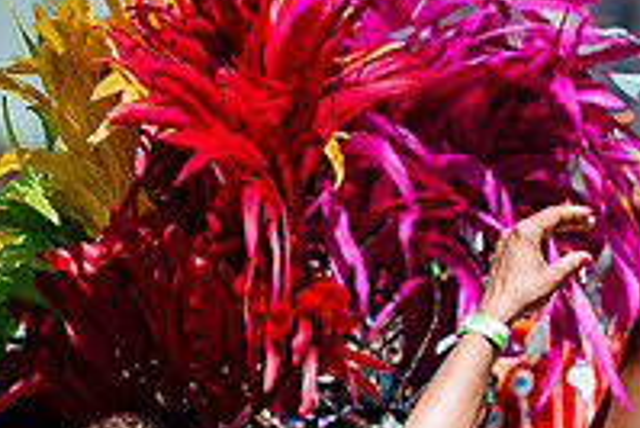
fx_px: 16634
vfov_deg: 1.5
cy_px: 371
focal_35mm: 935
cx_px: 530
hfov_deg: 2.2
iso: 200
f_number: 2.8
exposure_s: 1/4000
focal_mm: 150
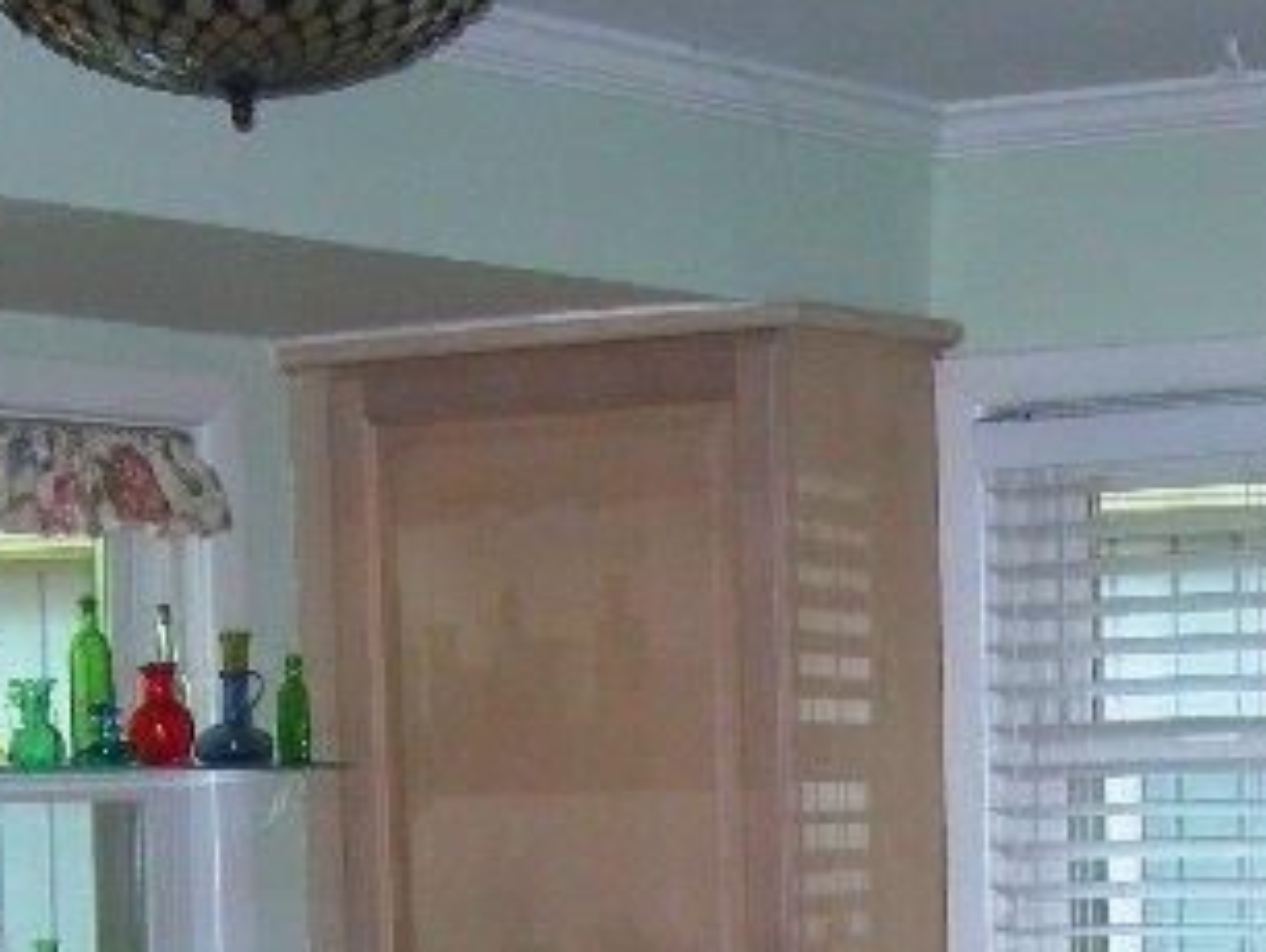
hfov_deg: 15.4
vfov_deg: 11.2
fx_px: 4648
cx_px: 1063
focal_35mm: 127
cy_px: 1453
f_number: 2.8
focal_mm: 7.8
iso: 120
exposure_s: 1/60.1
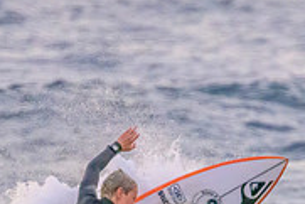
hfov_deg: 0.8
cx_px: 175
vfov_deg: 0.5
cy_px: 321
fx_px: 21714
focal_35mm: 2561
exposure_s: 1/1600
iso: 18000
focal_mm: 800
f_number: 11
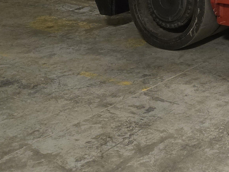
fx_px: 522
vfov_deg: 16.6
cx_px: 331
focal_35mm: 79
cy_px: -104
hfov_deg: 21.3
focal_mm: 5.4
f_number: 1.8
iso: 1000
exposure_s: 1/60
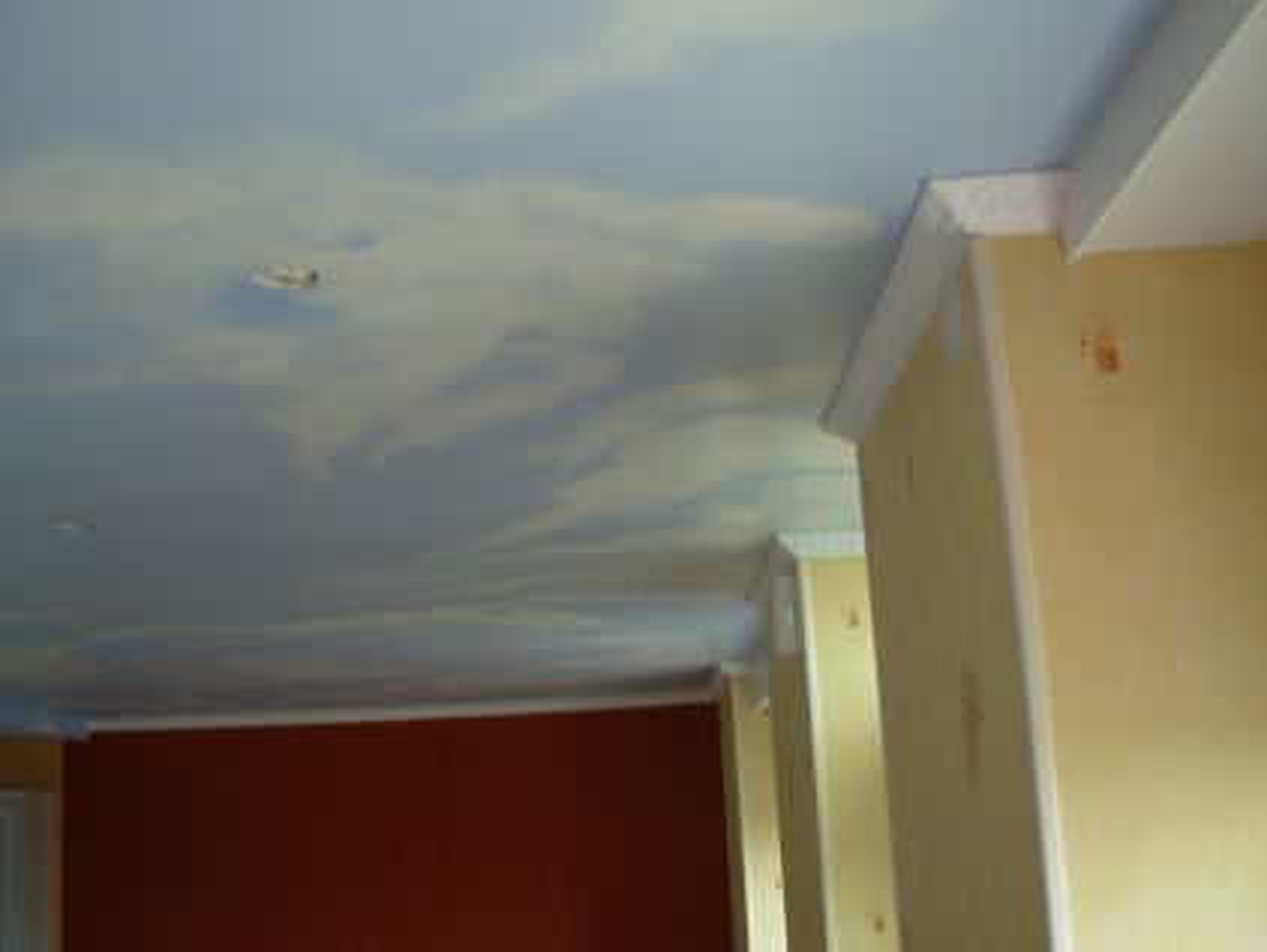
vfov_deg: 37.8
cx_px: 634
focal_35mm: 38
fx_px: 1392
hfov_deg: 49.0
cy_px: 476
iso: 50
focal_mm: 6.3
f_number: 2.9
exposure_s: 1/21.4
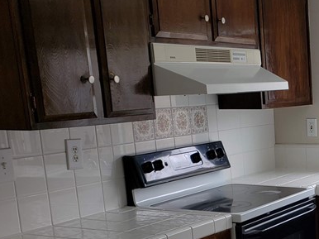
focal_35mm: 69
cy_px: 247
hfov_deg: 25.1
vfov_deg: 20.5
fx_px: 635
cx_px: 394
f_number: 2.4
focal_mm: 4.3
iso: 50
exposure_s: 1/120
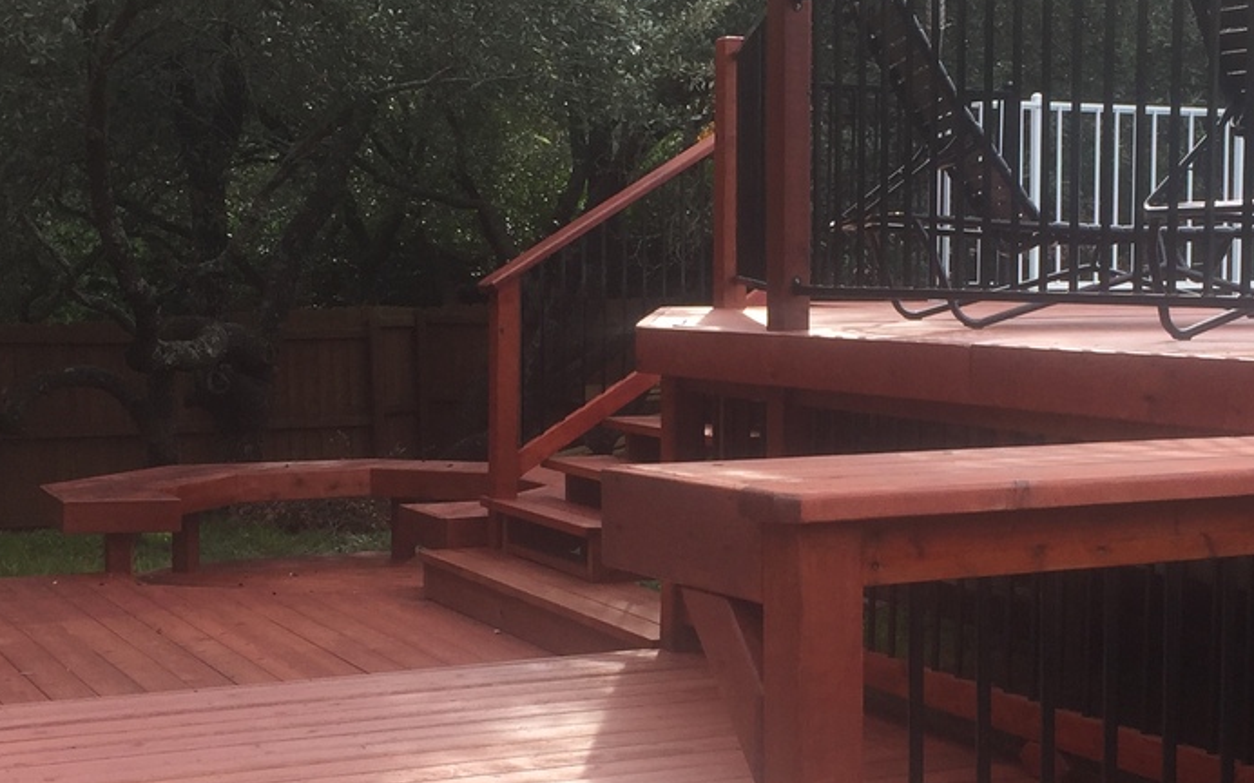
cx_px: 745
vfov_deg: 20.3
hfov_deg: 31.9
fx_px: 2187
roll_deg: -1.5
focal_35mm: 64
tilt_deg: -6.4
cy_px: 491
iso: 32
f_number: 2.2
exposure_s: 1/465
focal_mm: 4.15
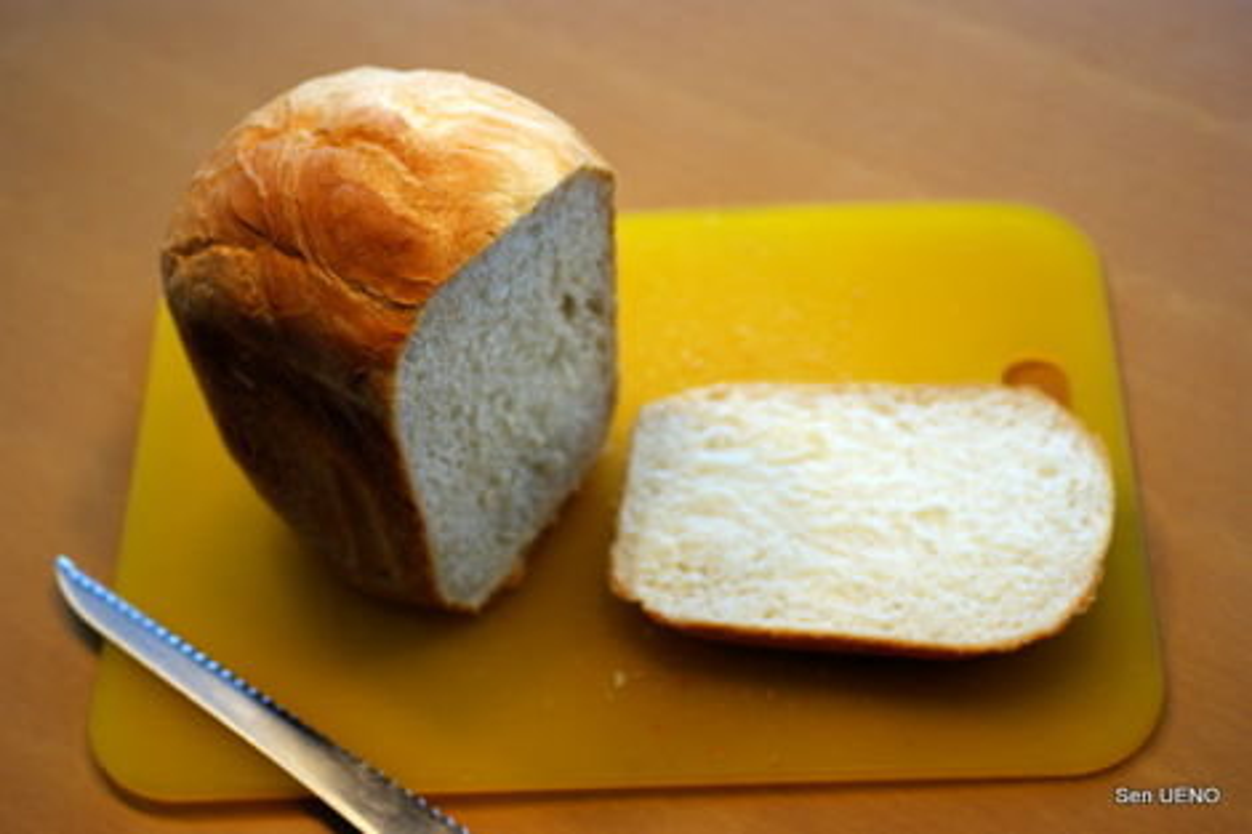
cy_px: 417
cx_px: 626
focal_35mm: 75
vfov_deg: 18.2
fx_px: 2607
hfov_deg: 27.0
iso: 250
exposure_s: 1/80
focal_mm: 50
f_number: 2.8
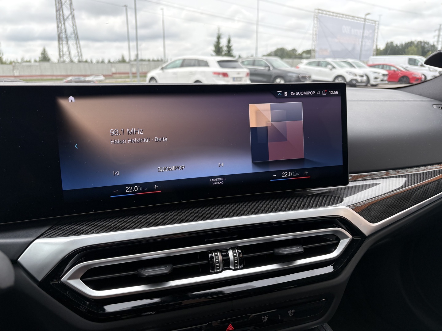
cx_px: 221
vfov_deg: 53.1
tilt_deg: -14.7
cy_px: 166
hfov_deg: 67.3
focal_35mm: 26
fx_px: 332
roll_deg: +0.9
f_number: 1.6
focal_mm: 5.96
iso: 64
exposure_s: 1/654
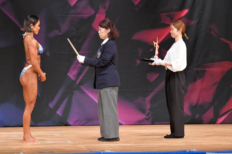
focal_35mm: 270
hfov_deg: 7.6
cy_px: 77
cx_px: 116
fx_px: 1739
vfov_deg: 5.1
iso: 7200
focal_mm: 180
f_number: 5.6
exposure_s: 1/400
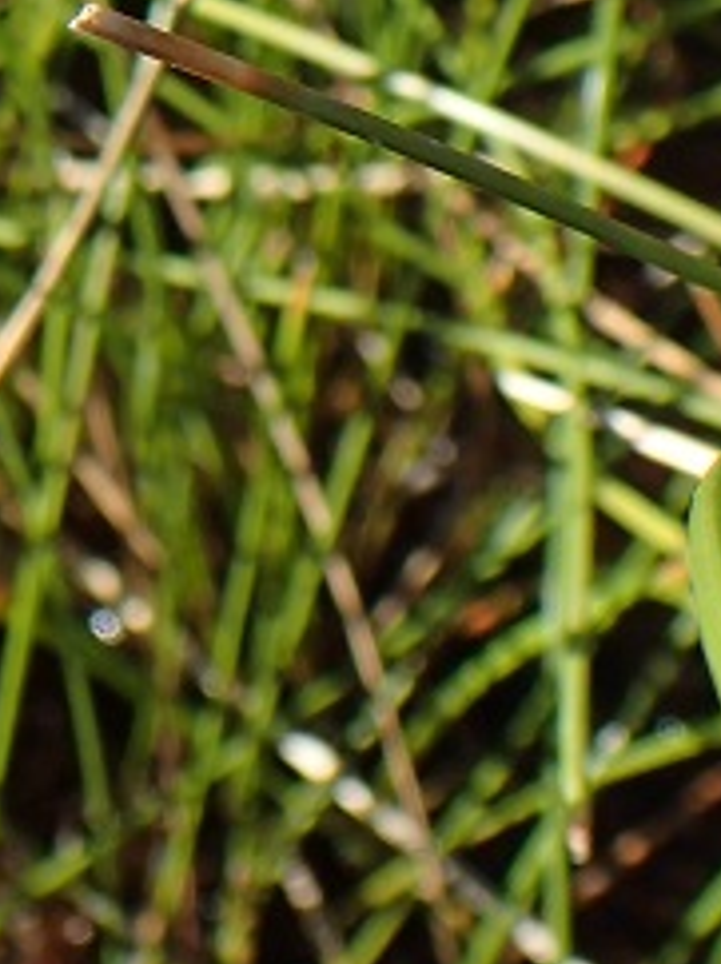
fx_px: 3450
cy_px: -370
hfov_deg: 11.4
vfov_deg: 15.0
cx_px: -398
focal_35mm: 124
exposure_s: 1/500
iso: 100
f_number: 3.2
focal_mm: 5.5
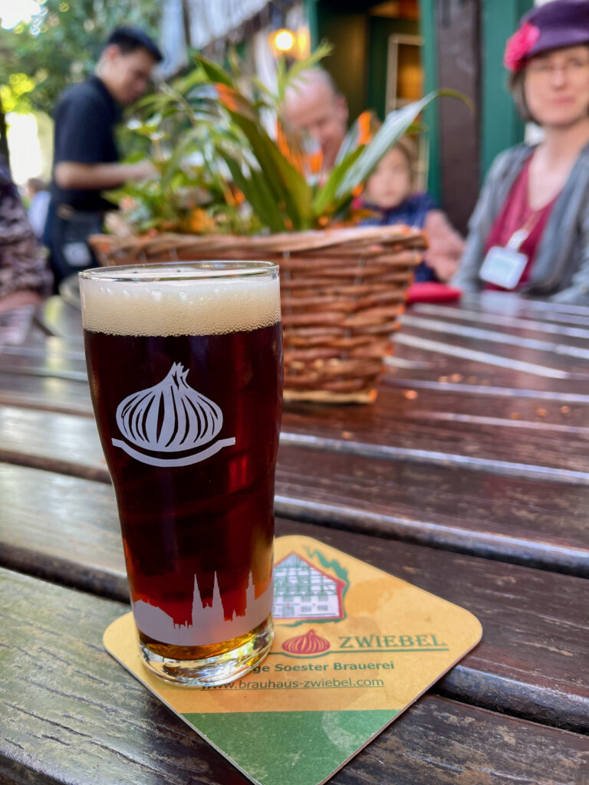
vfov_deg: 67.3
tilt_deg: -15.4
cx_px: 294
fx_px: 590
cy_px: 392
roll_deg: -0.2
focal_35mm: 26
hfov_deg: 53.1
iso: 200
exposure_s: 1/60
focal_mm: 5.1
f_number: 1.6
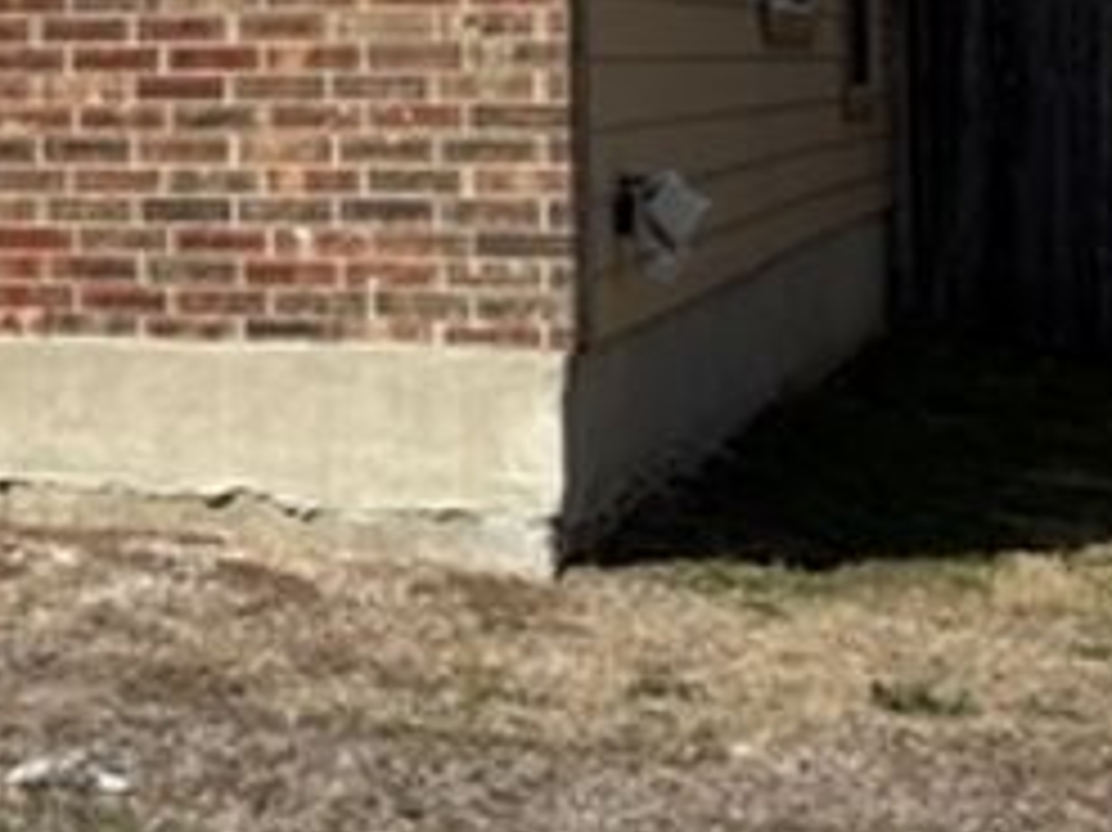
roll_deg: +0.2
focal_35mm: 108
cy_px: -76
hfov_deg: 16.8
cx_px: -477
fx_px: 3468
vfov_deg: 13.4
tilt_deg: +2.2
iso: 50
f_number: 1.6
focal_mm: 5.96
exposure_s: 1/4854
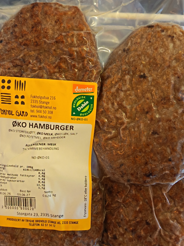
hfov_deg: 28.0
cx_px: 99
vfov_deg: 36.8
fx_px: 369
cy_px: 129
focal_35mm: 52
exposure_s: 1/33.3
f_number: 1.75
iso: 2276
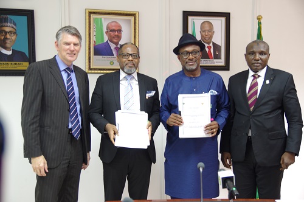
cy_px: 101
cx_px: 152
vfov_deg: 31.8
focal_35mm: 42
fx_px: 354
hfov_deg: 46.5
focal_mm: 28.13
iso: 500
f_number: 2.8
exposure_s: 1/13
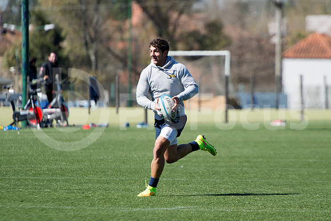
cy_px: 110
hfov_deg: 7.6
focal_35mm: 270
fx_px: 2483
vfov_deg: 5.1
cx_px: 166
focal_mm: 270
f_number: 4
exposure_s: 1/800
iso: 250
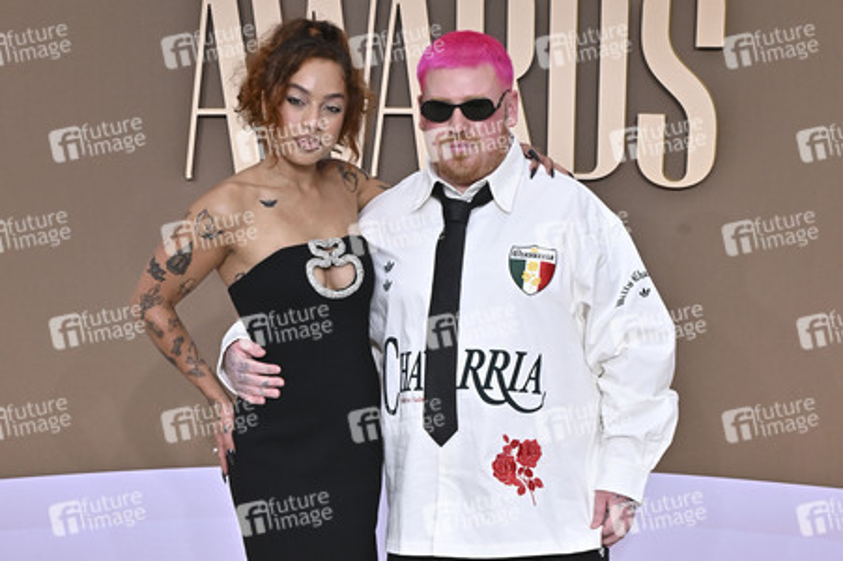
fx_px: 1123
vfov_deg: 28.0
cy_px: 280
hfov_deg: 41.1
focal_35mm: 48
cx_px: 422
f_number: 9
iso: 400
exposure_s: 1/320
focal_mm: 48
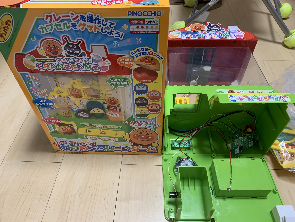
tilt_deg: -47.2
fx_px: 222
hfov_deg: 67.3
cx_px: 148
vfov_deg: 53.1
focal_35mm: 26
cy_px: 111
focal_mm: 4.25
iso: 250
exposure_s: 1/60
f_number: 1.8
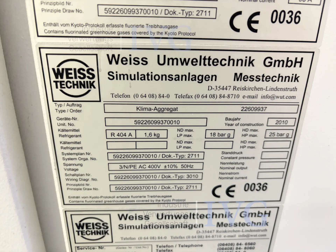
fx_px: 252
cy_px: 126
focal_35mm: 26
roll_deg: -1.3
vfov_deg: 53.1
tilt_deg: -23.0
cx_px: 168
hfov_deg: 67.3
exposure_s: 1/33
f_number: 1.6
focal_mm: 5.96
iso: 500
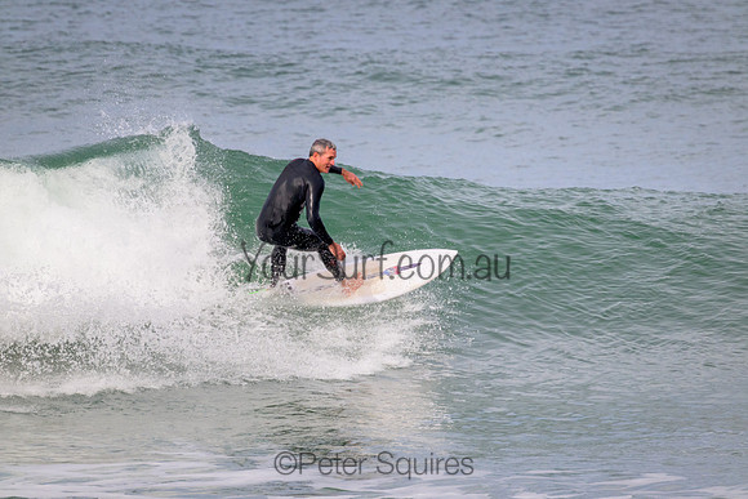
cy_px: 250
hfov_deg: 2.6
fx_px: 16625
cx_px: 374
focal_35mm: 800
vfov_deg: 1.7
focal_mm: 800
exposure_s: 1/2000
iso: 1600
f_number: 11
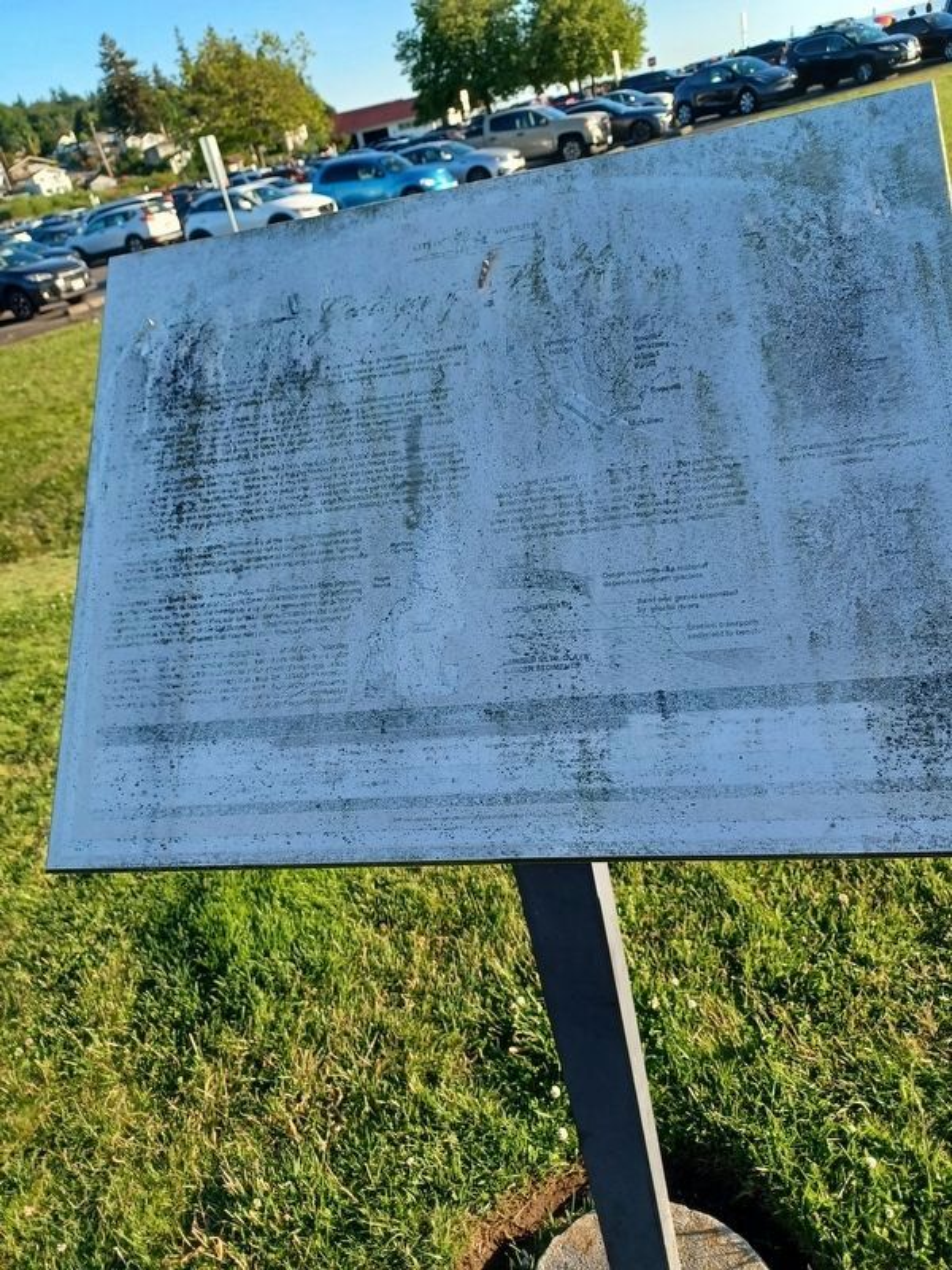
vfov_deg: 69.4
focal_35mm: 25
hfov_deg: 54.9
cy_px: 635
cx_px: 476
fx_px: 917
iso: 32
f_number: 1.8
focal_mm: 4.6
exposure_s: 1/153
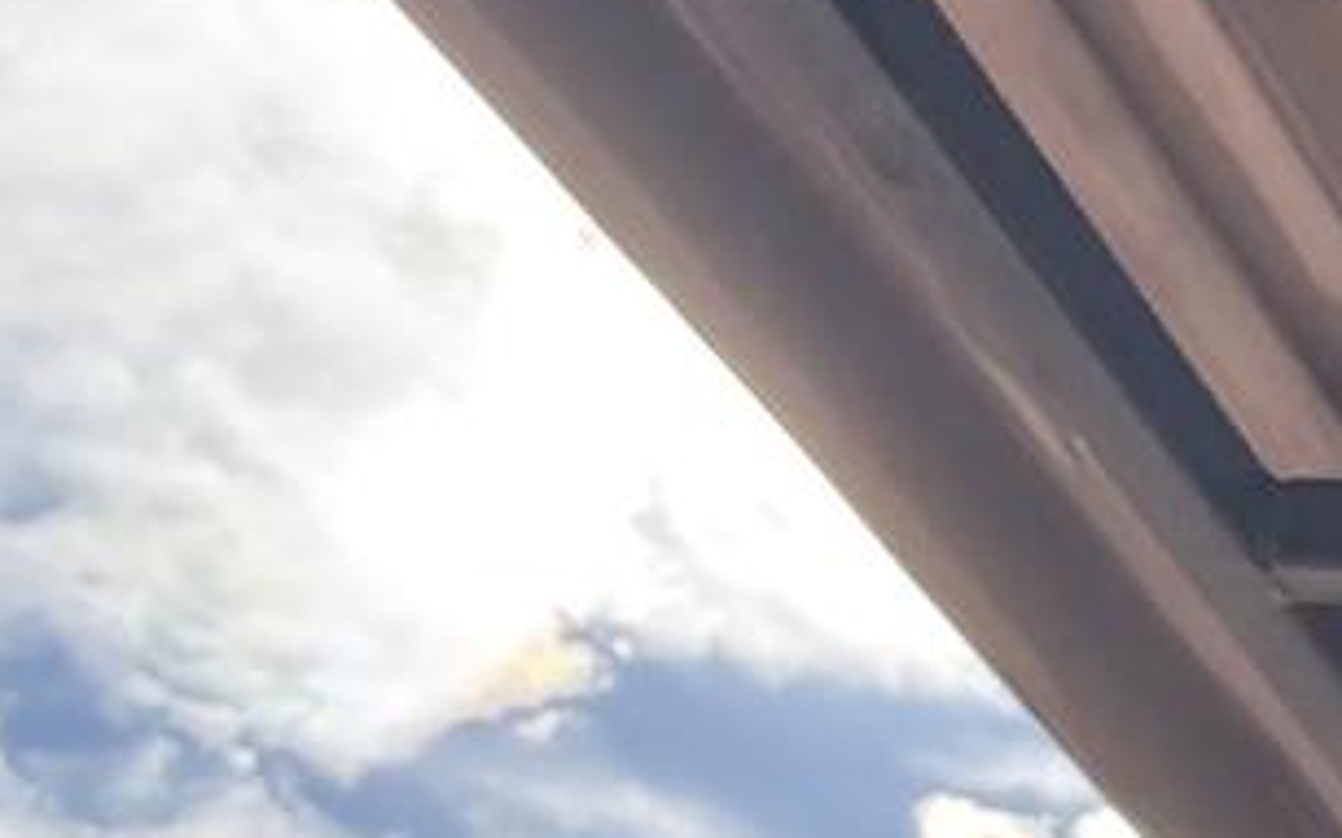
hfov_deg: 14.5
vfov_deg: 9.8
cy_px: 847
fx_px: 4863
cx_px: 2088
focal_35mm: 133
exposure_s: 1/730
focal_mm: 2.69
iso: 40
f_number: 1.9
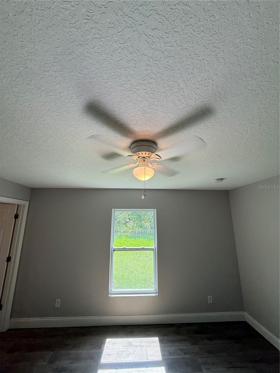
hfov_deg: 85.7
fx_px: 151
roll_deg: -2.1
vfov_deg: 102.1
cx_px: 140
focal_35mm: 14
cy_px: 186
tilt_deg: +12.9
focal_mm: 2.22
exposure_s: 1/120
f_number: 2.2
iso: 64
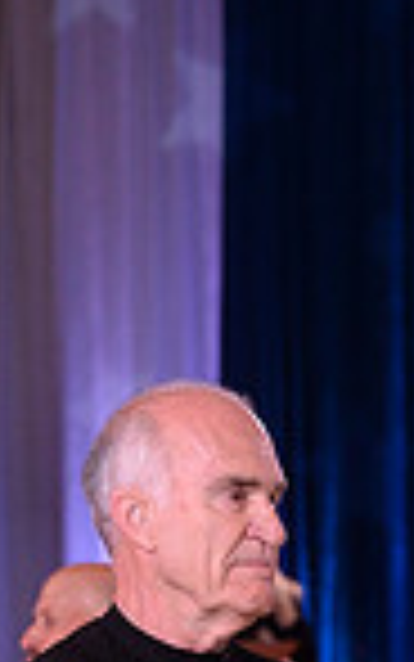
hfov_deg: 3.8
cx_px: 448
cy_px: 1283
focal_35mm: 346
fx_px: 6240
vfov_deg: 5.9
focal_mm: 86
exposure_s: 1/250
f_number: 5
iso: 1600
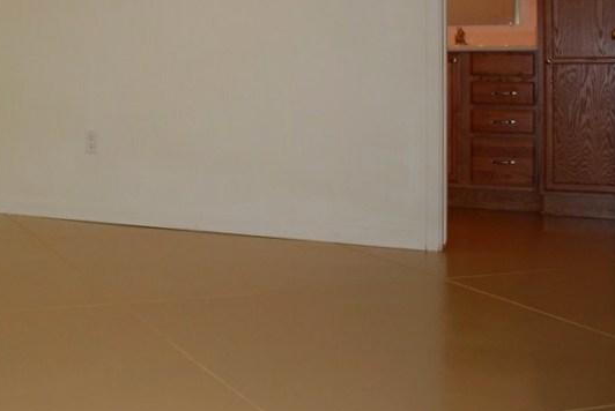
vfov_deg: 25.4
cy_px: 62
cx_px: 84
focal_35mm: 52
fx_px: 889
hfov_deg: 36.2
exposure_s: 1/60
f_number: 3.5
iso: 200
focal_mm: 18
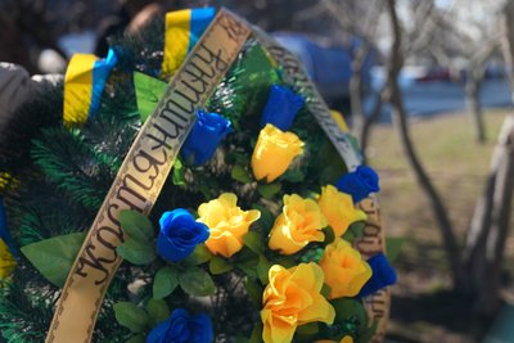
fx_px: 586
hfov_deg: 47.4
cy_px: 172
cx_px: 257
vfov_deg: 32.7
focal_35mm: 41
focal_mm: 41
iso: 3200
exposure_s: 1/160
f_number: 2.8
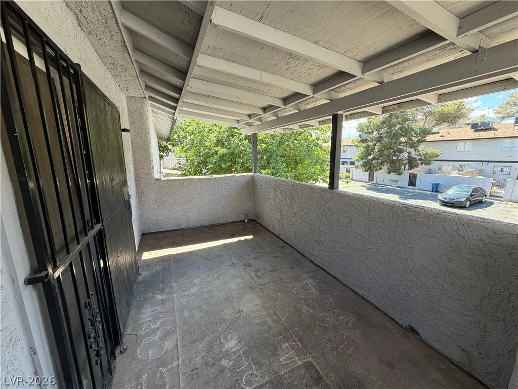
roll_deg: +0.2
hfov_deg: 102.1
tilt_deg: -11.0
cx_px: 259
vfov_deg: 85.7
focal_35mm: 14
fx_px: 209
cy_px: 194
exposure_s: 1/121
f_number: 2.2
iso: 64
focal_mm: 2.22
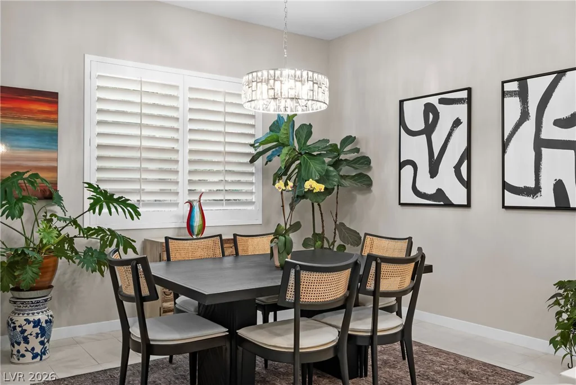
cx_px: 288
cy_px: 192
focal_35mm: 31
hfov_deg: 60.3
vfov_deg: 42.3
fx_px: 496
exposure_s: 1/10
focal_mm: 21
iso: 400
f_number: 8
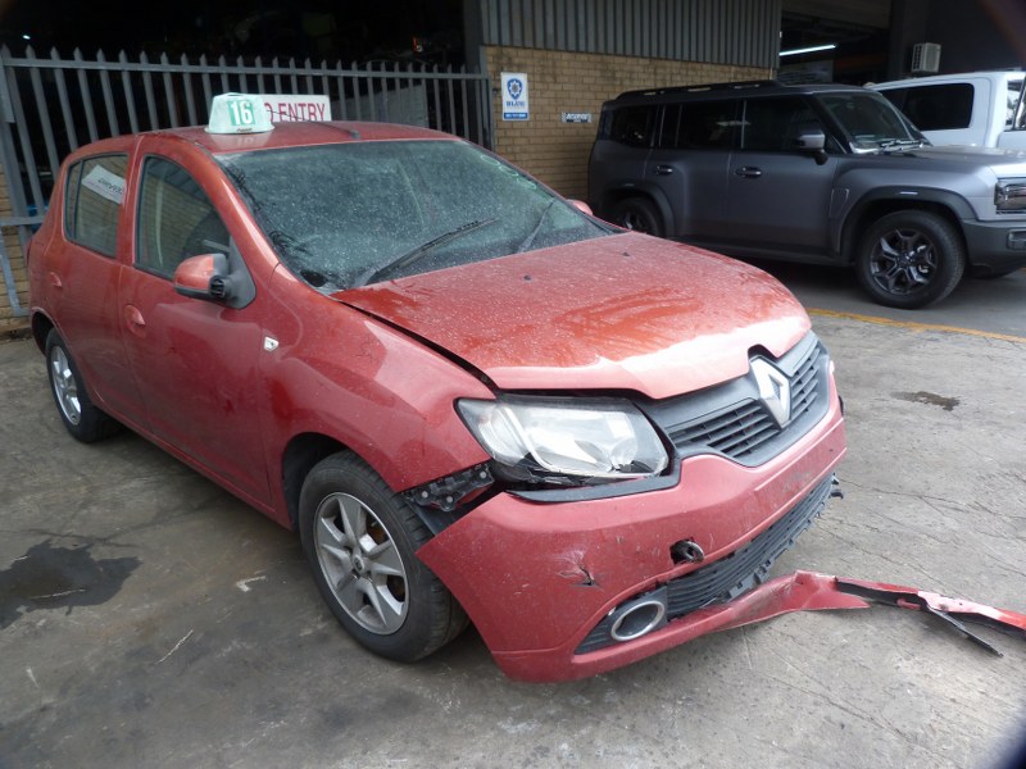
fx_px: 741
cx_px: 513
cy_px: 384
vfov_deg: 54.9
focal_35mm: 25
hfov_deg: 69.4
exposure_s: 1/125
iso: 80
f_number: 3.2
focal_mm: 4.5
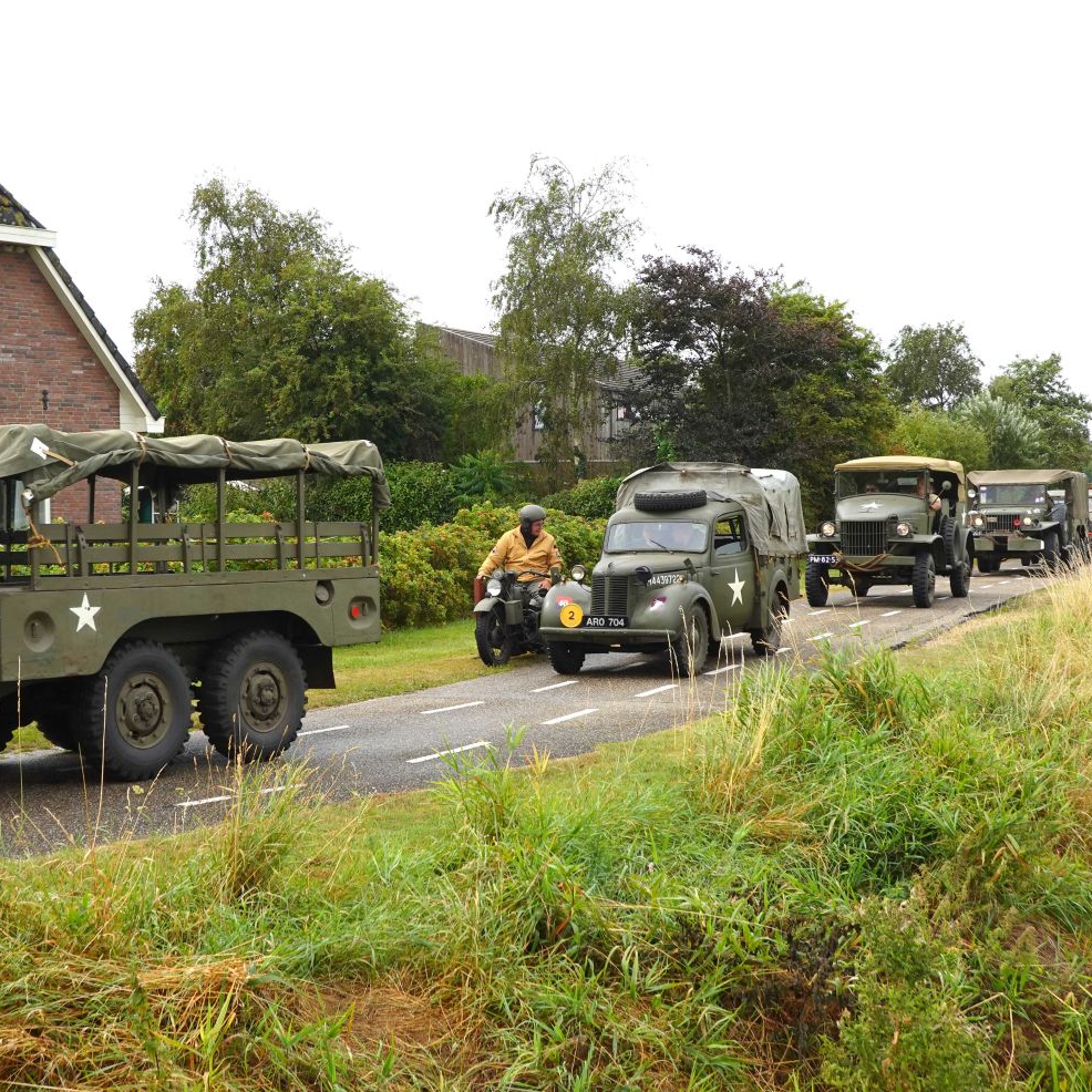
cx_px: 483
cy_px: 540
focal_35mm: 53
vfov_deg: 32.2
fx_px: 1892
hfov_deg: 32.2
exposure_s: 1/250
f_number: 5.6
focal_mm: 15.28
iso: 100
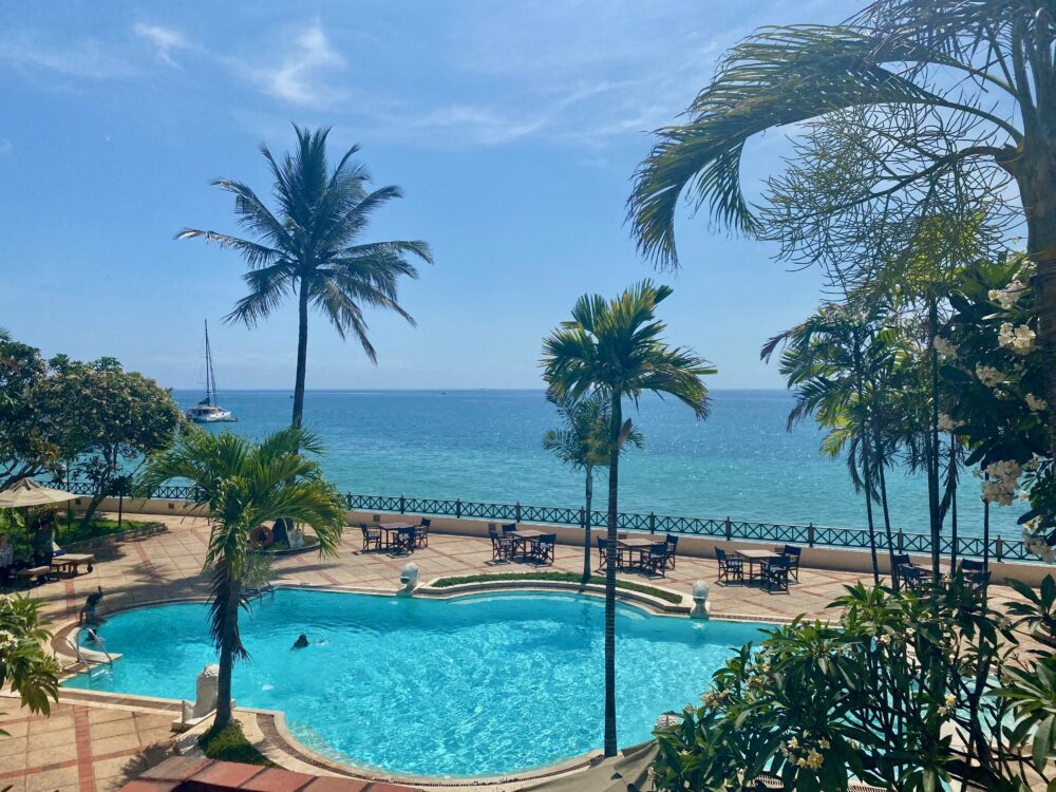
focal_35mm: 26
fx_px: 793
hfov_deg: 67.3
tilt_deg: +0.5
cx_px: 528
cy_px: 396
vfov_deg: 53.1
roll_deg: +0.2
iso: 32
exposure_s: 1/6410
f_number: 1.8
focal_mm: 4.25
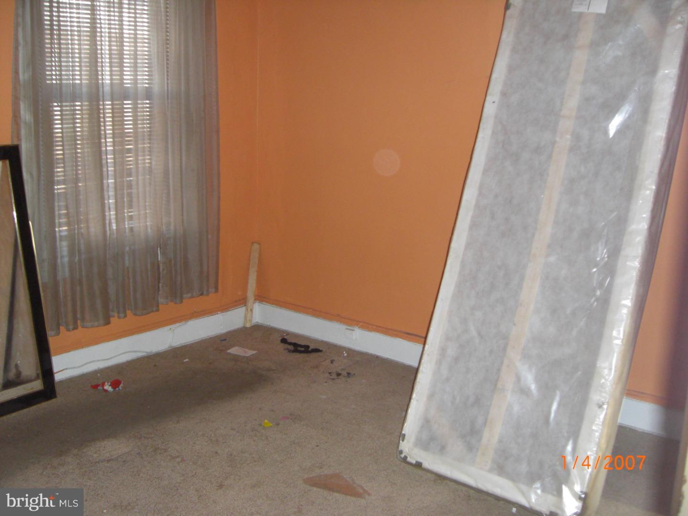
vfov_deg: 37.7
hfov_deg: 49.0
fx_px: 755
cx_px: 344
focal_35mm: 38
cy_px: 258
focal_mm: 6.2
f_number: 2.7
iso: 200
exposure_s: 1/60
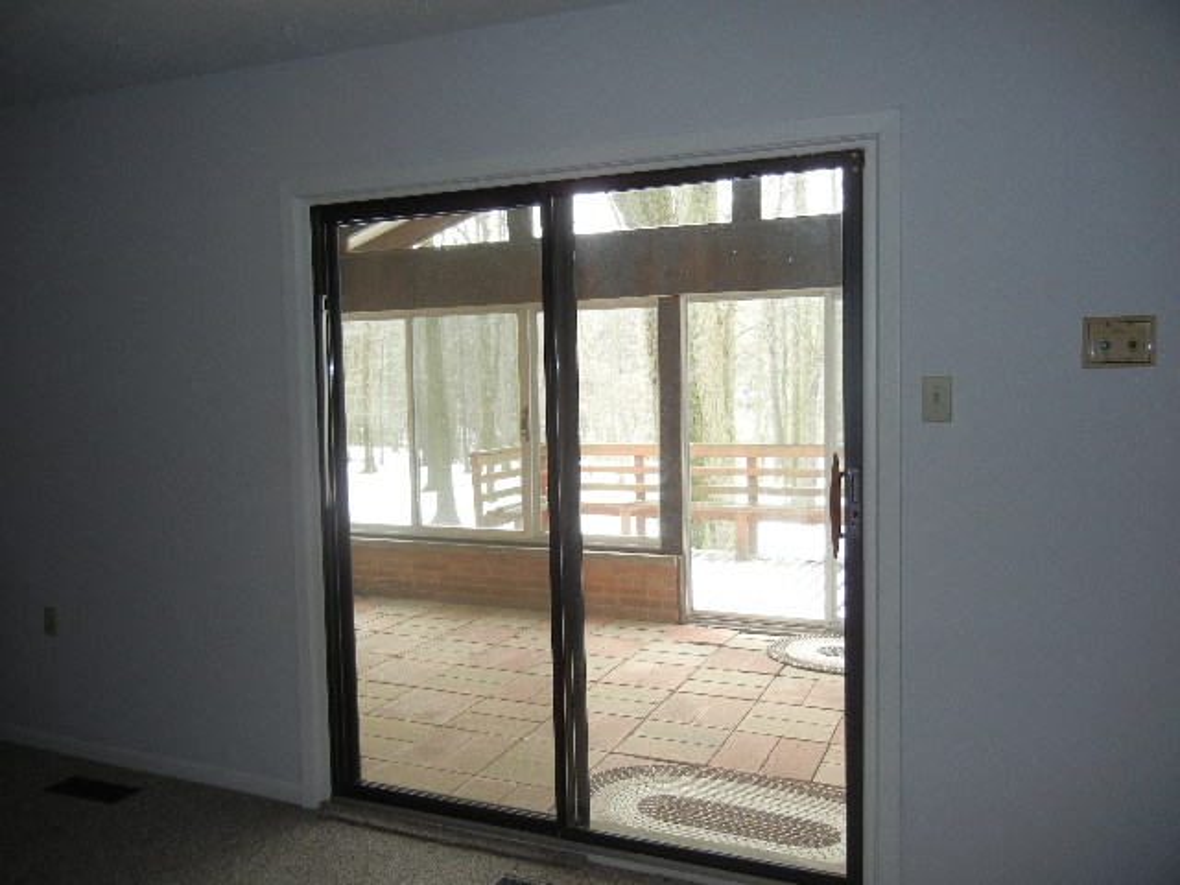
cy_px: 442
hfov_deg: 60.0
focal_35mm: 30
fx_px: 1023
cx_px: 590
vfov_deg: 46.8
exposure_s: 1/55.6
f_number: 3.5
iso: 160
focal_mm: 5.4
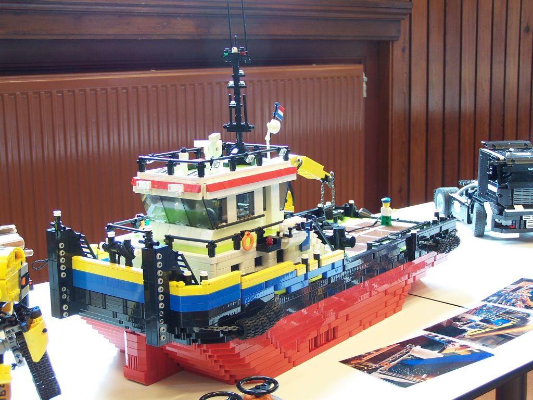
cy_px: 200
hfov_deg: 34.3
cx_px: 266
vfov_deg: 26.1
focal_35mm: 56
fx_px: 862
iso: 80
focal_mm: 9.3
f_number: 3.1
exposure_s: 1/4
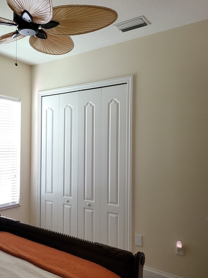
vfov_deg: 55.3
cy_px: 141
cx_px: 47
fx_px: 264
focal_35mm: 33
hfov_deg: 41.4
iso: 640
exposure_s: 1/24
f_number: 1.8
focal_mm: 5
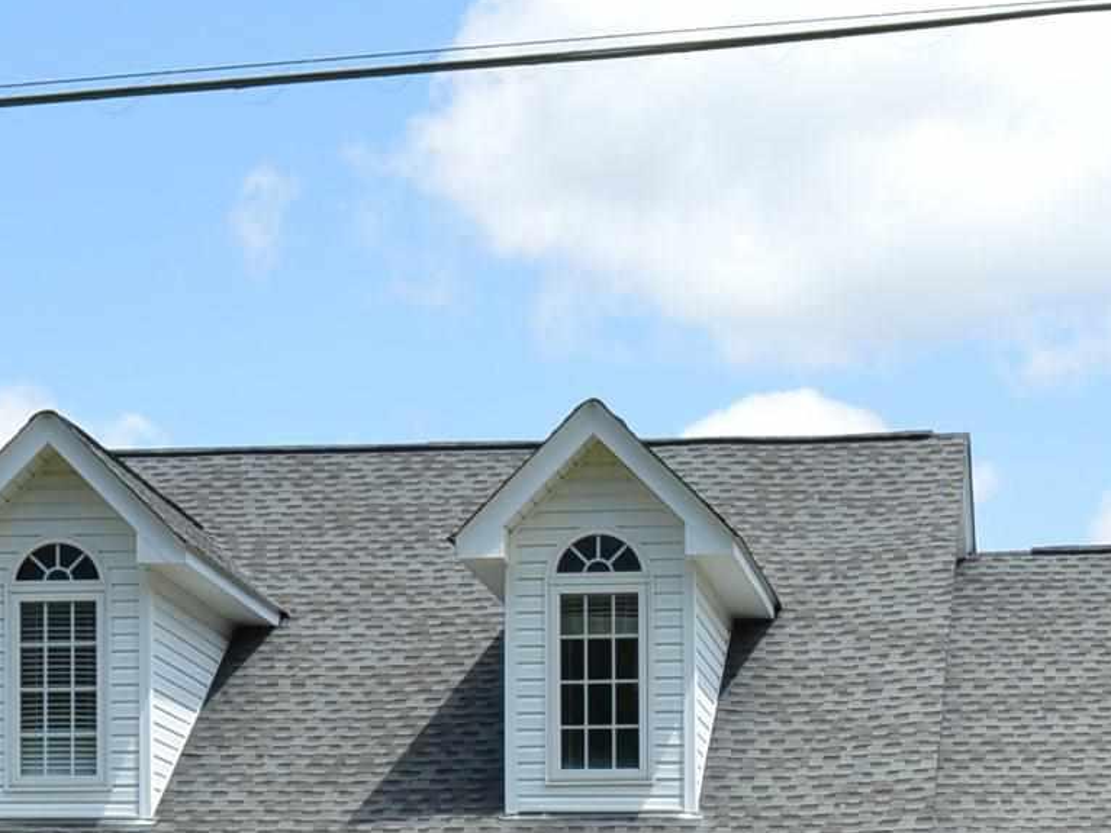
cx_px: 1056
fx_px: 3814
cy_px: 1280
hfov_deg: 16.3
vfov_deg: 11.9
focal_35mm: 119
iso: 100
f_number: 8
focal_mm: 21
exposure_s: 1/250
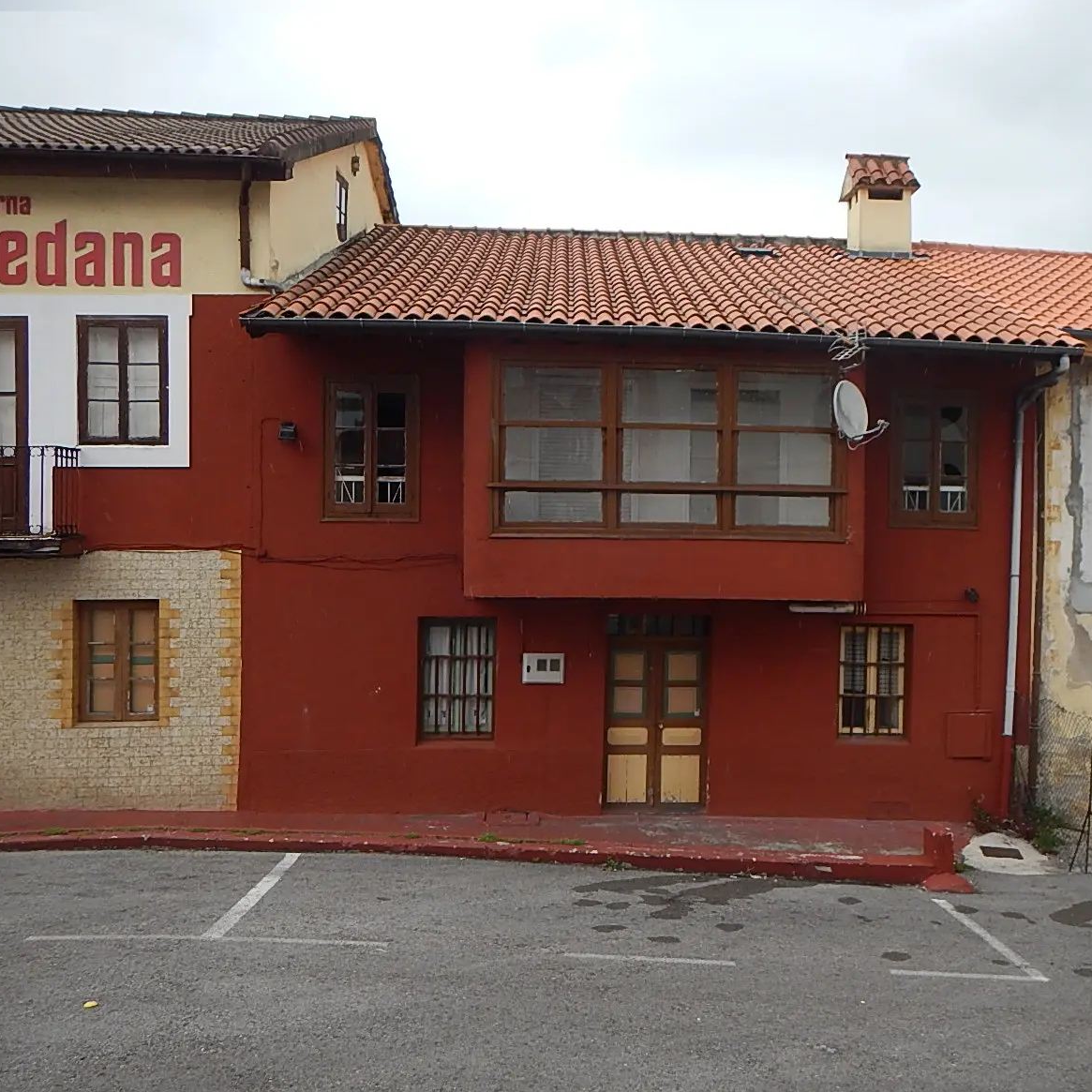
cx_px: 681
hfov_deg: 48.0
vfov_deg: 48.5
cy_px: 546
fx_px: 1213
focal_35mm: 34
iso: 125
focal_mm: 5
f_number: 3.9
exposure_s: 1/400
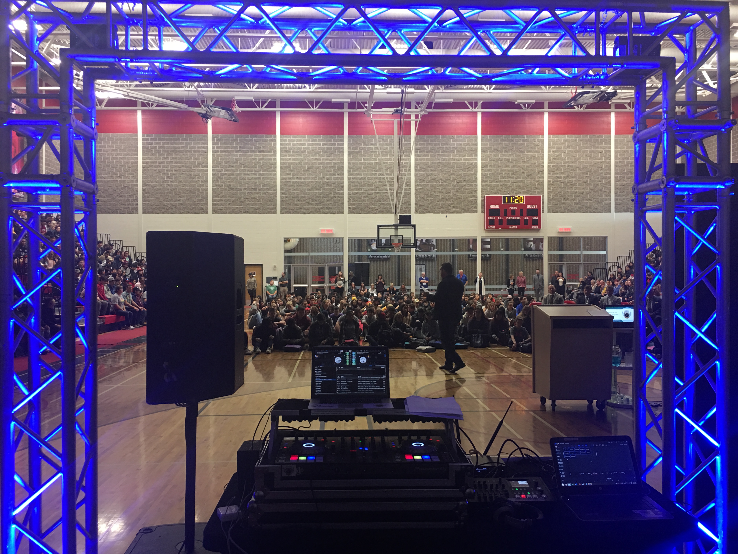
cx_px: 369
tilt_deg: -0.1
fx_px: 618
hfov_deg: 61.7
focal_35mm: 29
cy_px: 277
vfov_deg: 48.2
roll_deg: -0.6
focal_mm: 4.15
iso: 50
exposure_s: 1/15
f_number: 2.2
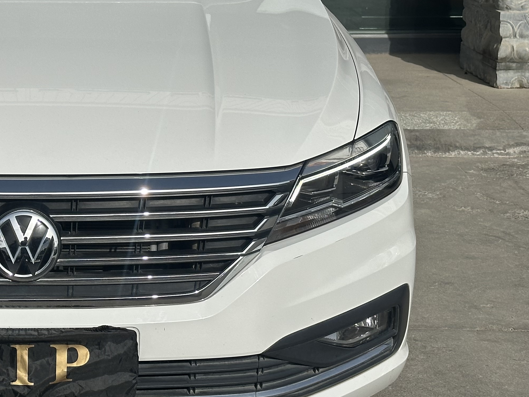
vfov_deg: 15.2
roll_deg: +0.0
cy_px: 128
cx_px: 40
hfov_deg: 19.8
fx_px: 1482
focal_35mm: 97
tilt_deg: -11.3
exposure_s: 1/8929
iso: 64
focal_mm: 6.86
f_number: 1.78
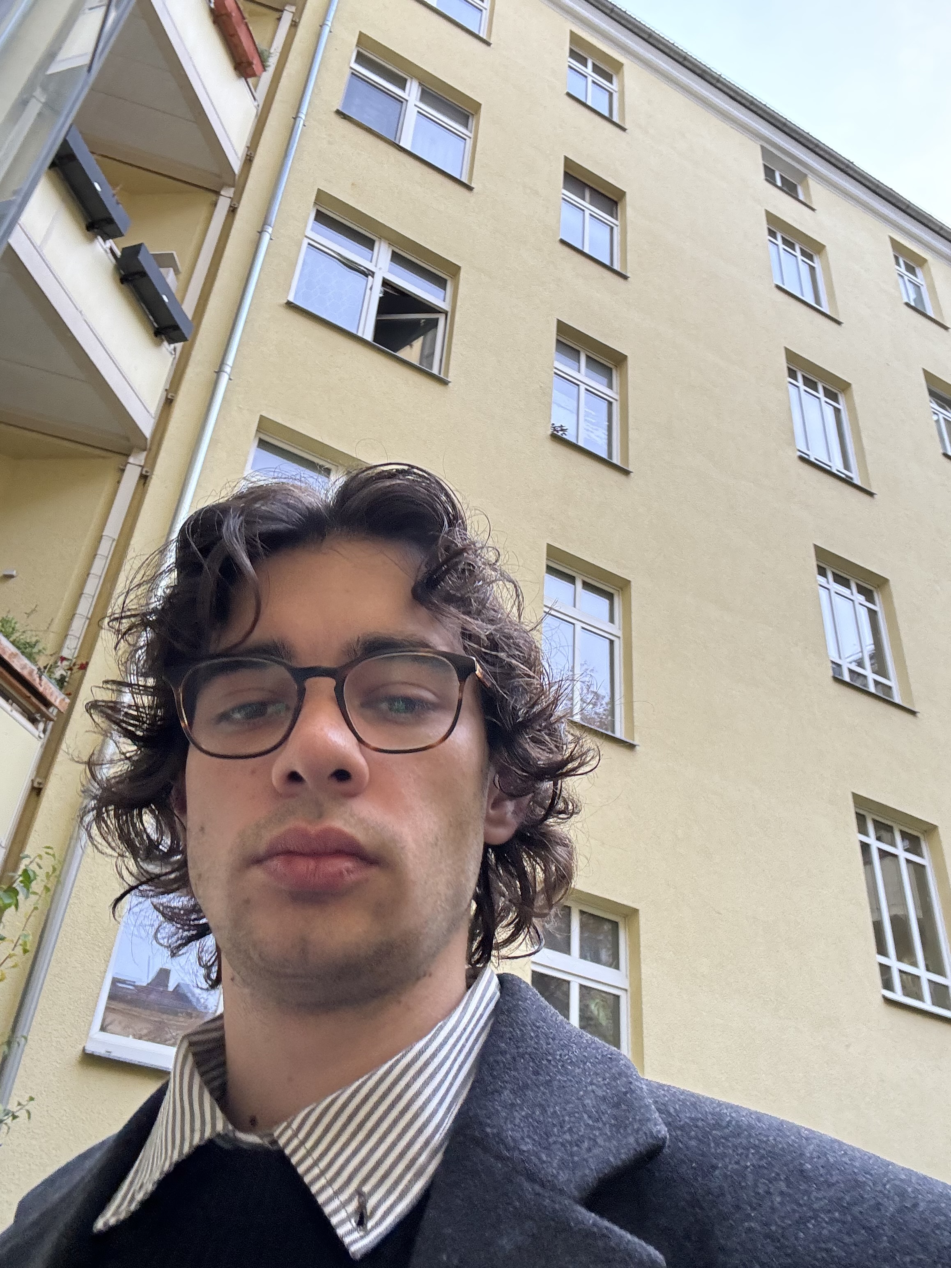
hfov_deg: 46.8
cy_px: 634
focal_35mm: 30
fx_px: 1099
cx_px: 476
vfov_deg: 60.0
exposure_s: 1/102
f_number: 1.9
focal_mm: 2.69
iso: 80
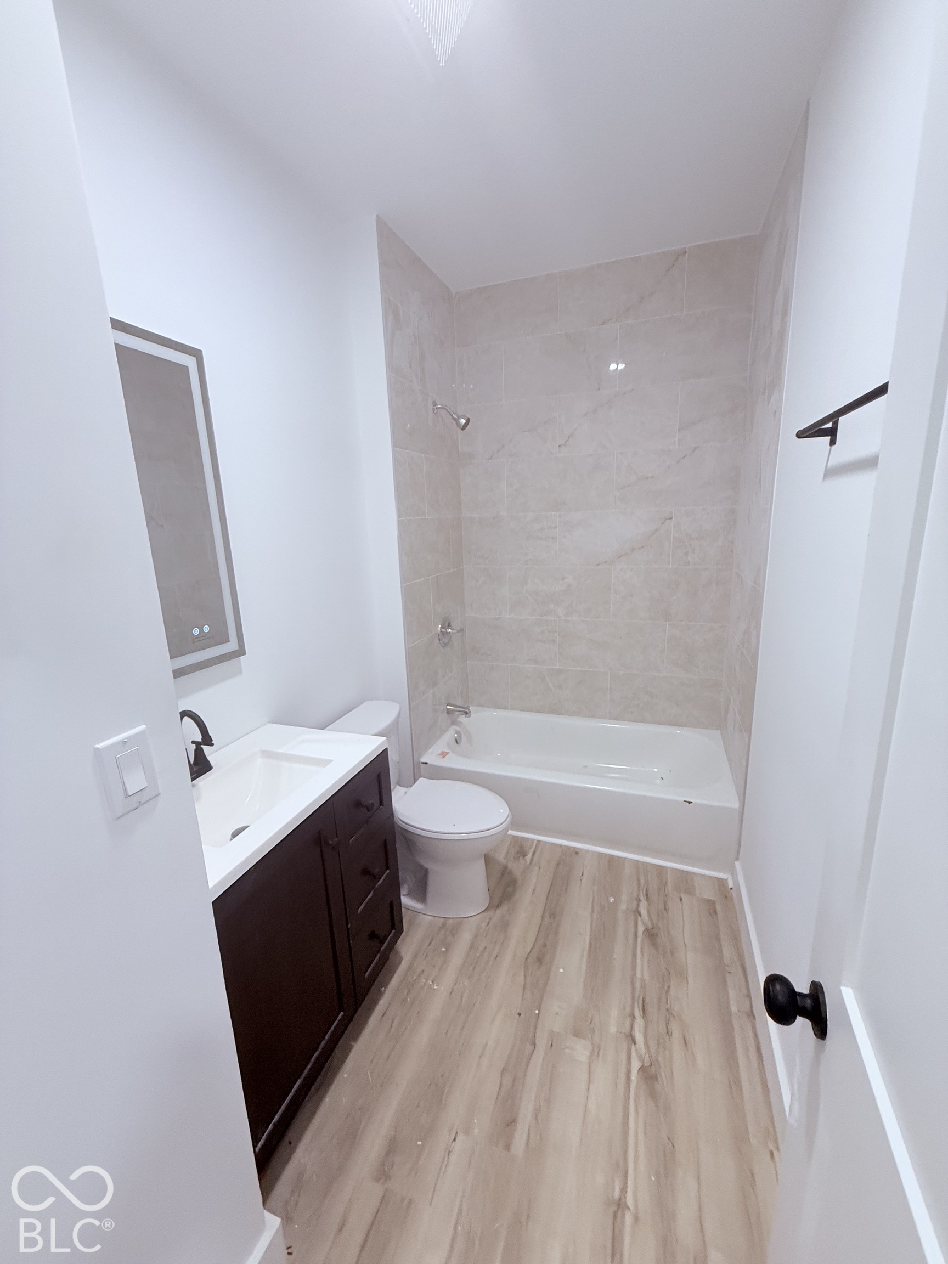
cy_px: 632
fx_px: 511
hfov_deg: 85.7
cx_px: 474
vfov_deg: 102.1
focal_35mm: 14
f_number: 2.2
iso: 320
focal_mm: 2.22
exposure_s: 1/120
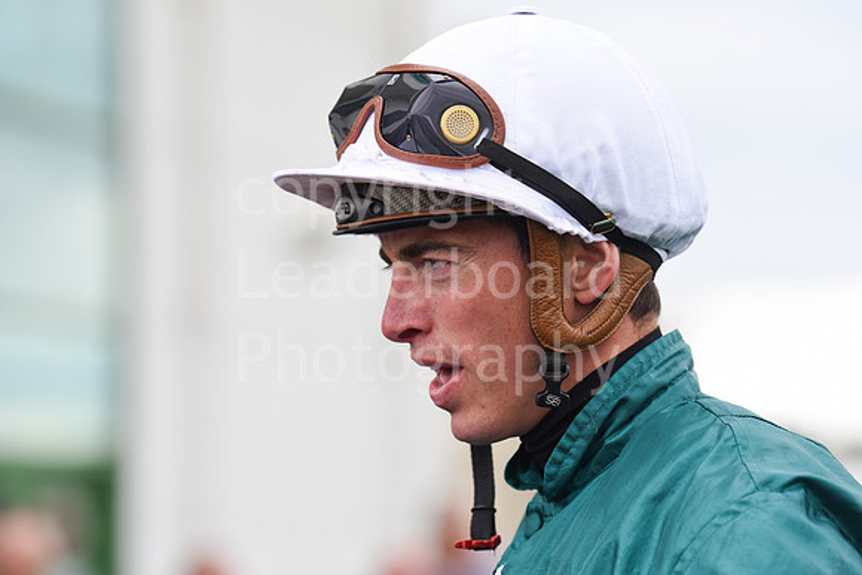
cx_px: 431
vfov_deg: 7.6
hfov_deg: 11.4
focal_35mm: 180
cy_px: 288
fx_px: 4311
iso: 800
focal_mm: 180
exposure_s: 1/800
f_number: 4.5
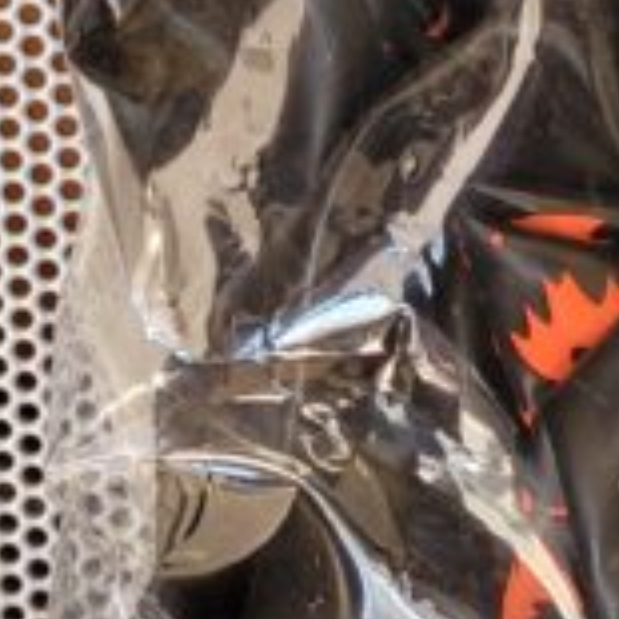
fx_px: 3075
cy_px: -483
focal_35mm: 152
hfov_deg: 10.9
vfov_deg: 10.8
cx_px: 1022
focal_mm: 5.4
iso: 125
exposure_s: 1/100
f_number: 1.8
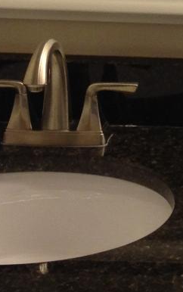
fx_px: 1529
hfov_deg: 6.4
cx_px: 489
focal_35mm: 192
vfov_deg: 10.6
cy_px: -133
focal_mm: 4.28
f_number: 2.4
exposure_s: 1/60
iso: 64
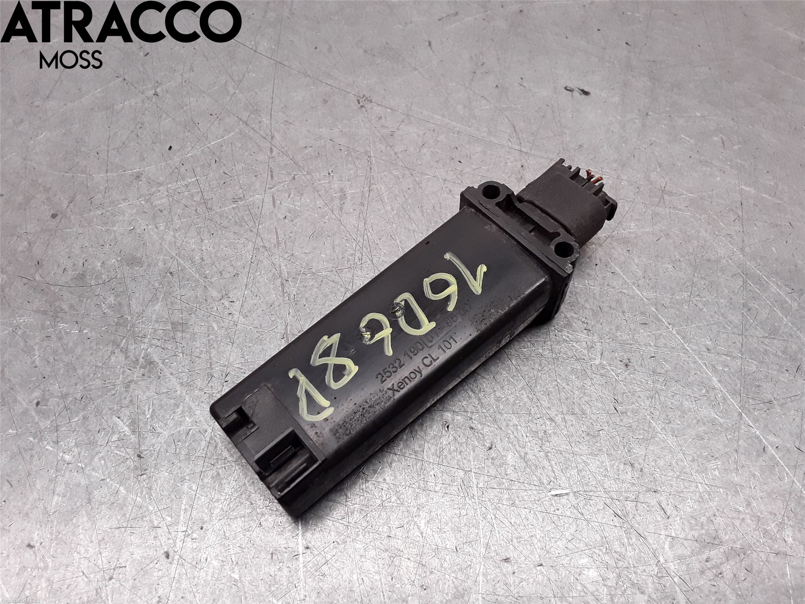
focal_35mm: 28
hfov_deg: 63.4
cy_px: 302
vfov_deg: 49.7
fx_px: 651
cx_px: 402
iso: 100
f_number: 1.9
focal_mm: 2.91
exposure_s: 1/162
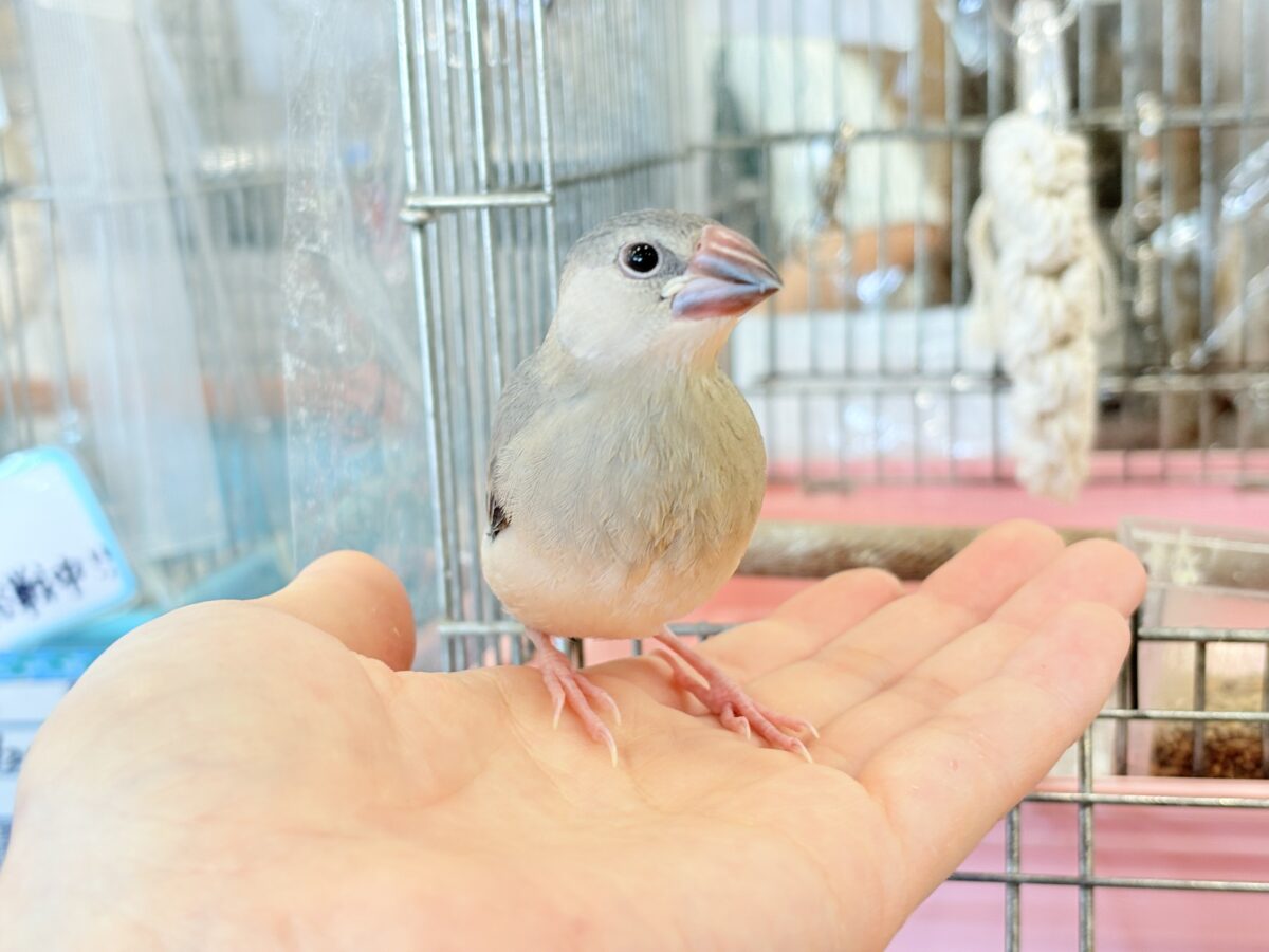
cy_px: 476
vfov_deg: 28.0
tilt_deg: -10.7
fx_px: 1906
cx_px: 634
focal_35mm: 52
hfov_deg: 36.8
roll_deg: +3.5
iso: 40
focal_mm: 5.96
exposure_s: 1/50
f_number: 1.6
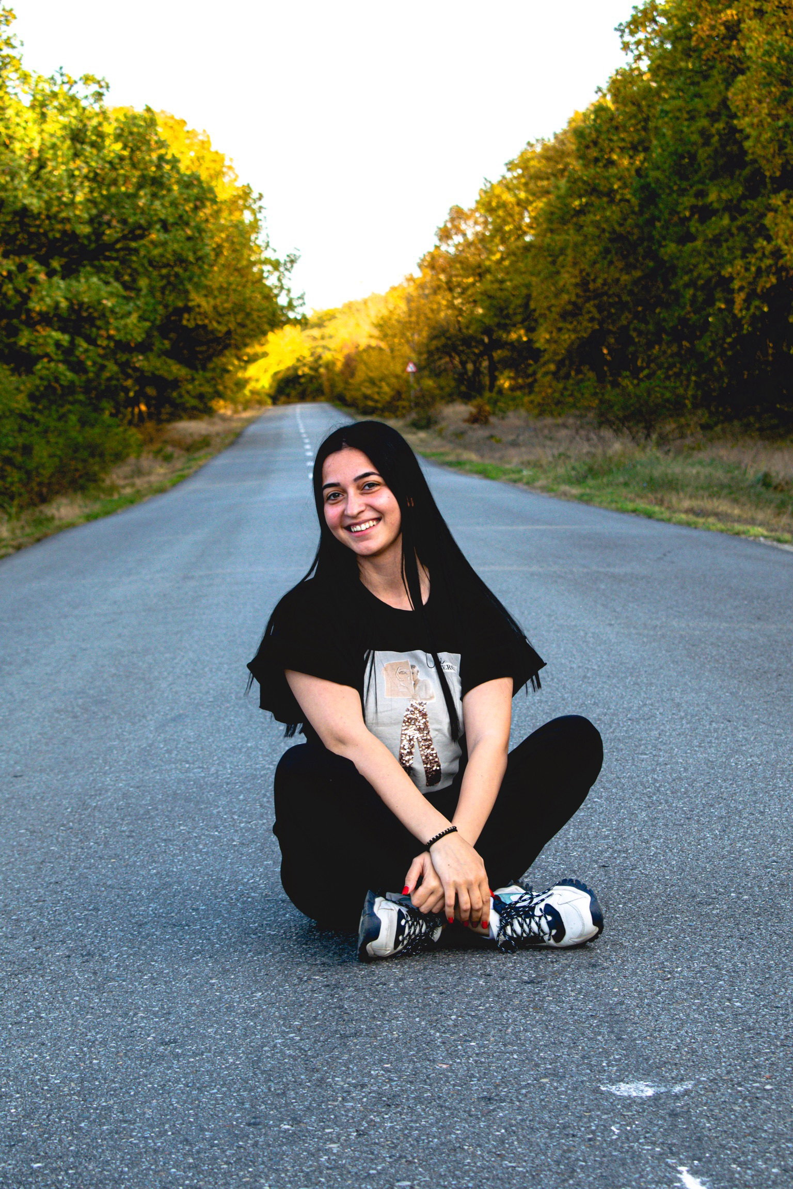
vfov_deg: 24.6
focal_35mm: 82
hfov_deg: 16.6
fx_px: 2726
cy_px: 594
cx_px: 396
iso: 400
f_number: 8
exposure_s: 1/250
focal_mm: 55
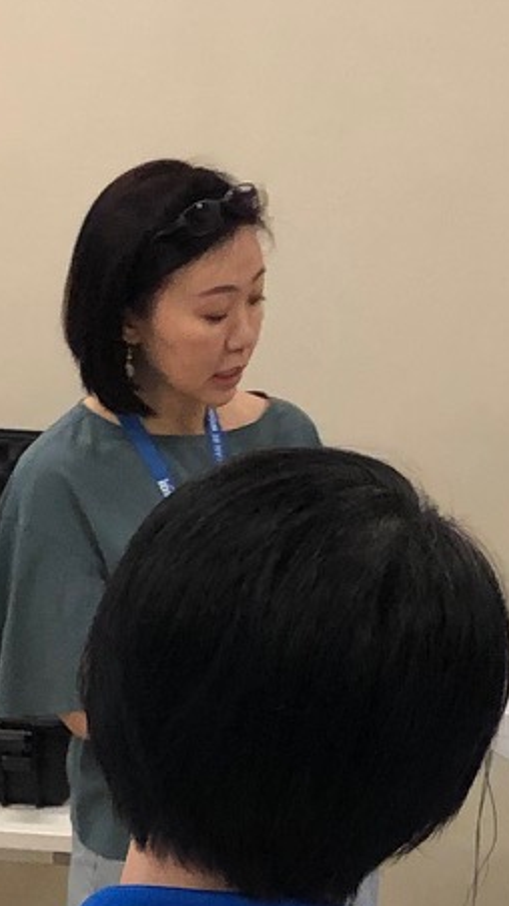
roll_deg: -1.5
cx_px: 343
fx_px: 3266
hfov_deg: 8.9
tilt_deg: -14.5
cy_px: 860
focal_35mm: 136
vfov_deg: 15.6
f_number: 1.8
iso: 40
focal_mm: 4
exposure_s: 1/16
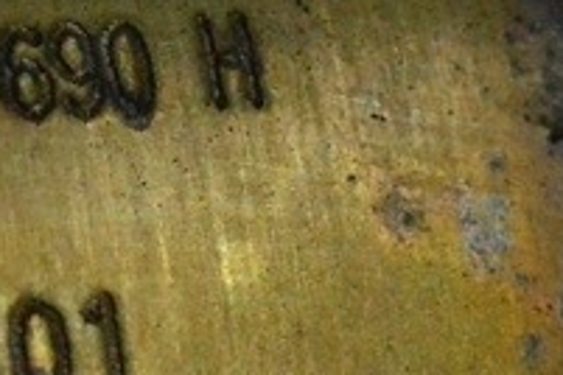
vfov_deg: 3.7
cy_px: 320
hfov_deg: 5.6
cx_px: 123
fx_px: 5739
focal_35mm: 367
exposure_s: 1/1000
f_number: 5.3
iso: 6400
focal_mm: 48
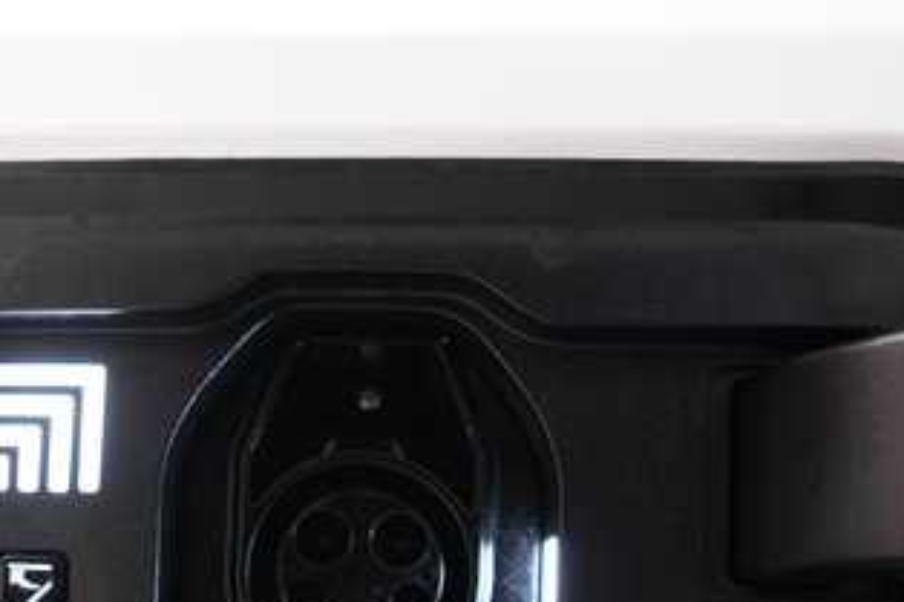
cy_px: 590
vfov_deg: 22.9
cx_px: 320
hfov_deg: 34.8
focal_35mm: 57
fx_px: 1431
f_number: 2.8
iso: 1250
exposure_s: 1/60
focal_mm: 28
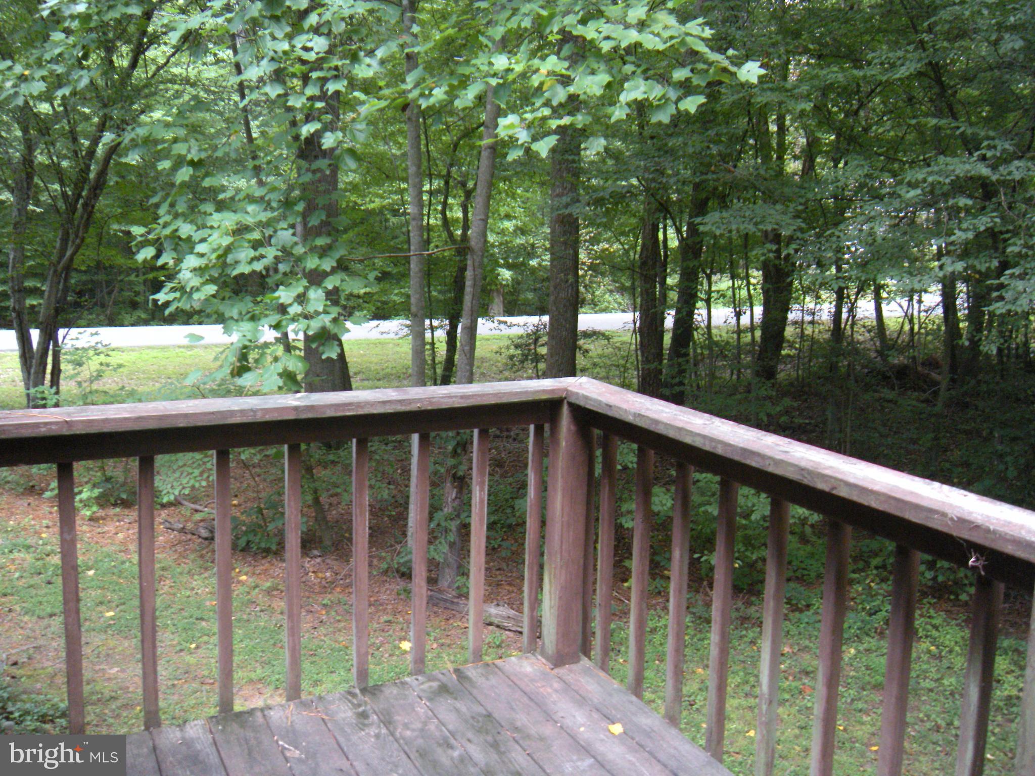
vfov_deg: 40.7
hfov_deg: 52.6
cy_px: 388
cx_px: 518
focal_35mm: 35
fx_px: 1046
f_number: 3.8
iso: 243
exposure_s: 1/53
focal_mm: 5.9
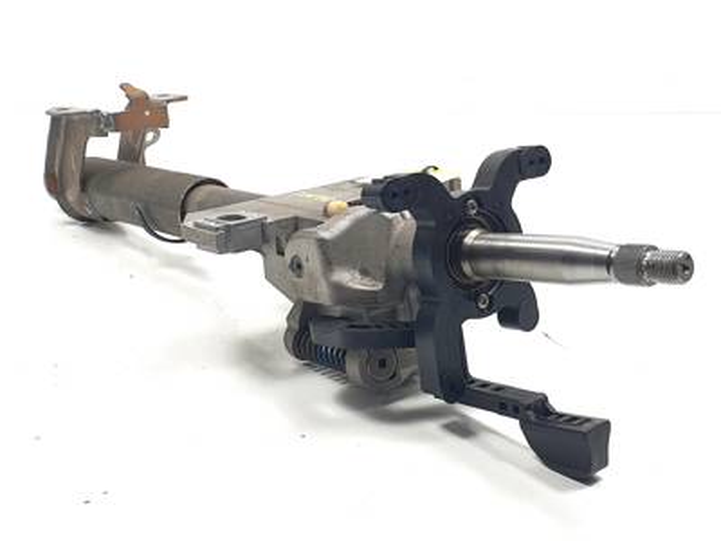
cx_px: 360
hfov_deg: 67.3
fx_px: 542
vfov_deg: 53.1
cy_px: 270
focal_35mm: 26
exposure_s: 1/123
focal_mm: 4.3
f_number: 2.4
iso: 50
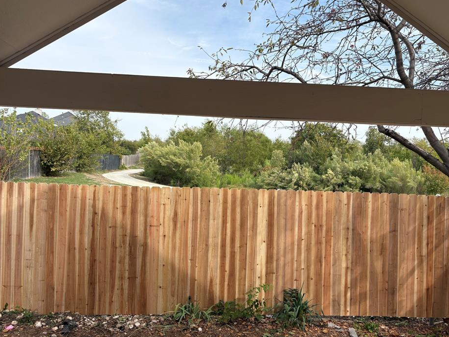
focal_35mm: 29
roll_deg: -1.8
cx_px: 224
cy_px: 160
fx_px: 376
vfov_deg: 48.2
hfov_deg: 61.6
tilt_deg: -0.6
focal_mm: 5.96
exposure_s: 1/2283
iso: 50
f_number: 1.6
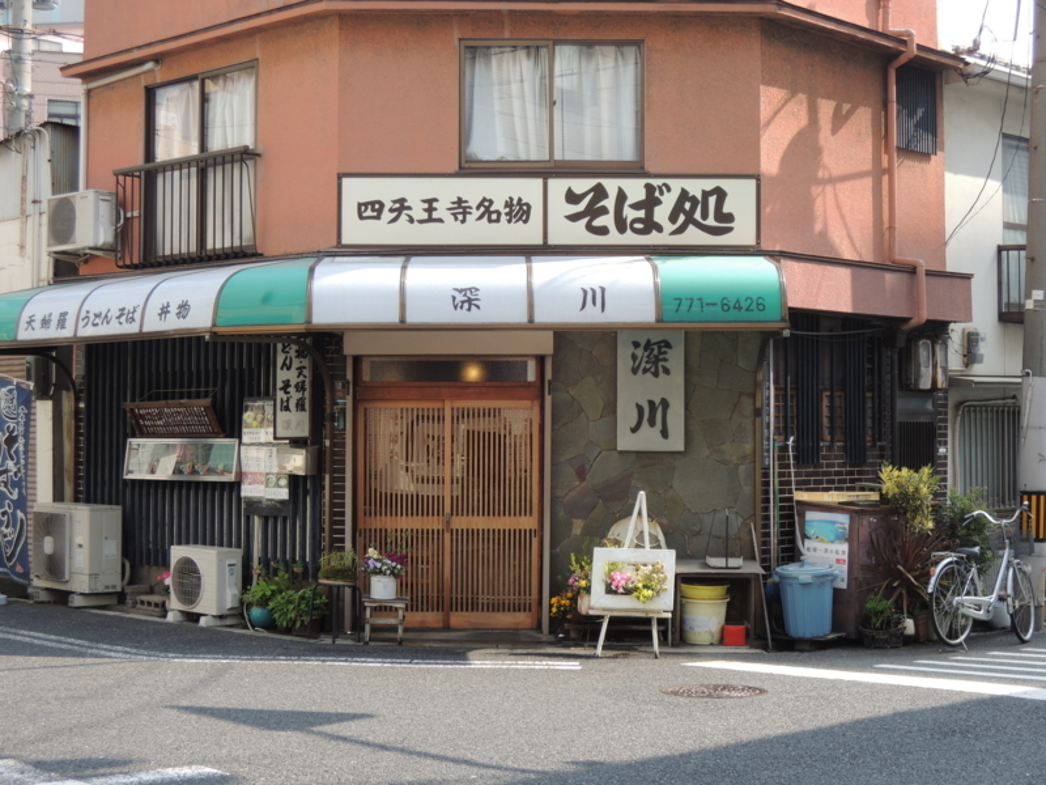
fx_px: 1662
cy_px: 392
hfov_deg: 34.9
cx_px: 523
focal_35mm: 55
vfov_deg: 26.6
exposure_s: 1/200
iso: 100
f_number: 4
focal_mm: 9.9
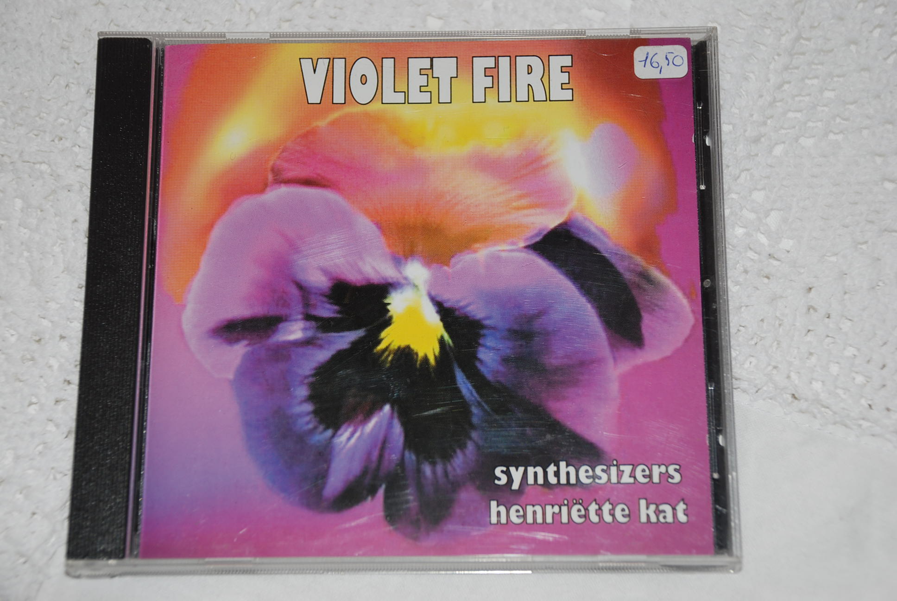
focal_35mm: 87
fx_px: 2170
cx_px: 448
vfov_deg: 15.8
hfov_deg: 23.4
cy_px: 300
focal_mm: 58
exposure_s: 1/60
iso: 200
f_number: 5.3
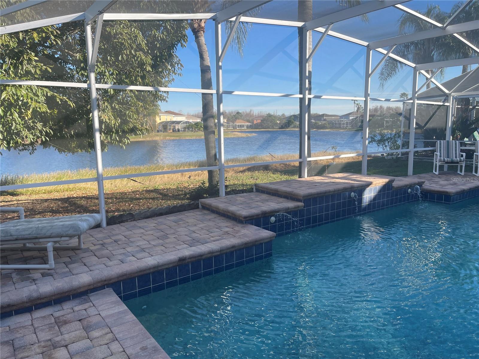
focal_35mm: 25
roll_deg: +1.2
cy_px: 180
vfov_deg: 54.9
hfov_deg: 69.4
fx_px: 346
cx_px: 240
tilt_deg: -9.0
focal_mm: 5.1
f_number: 1.6
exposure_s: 1/1030
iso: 32
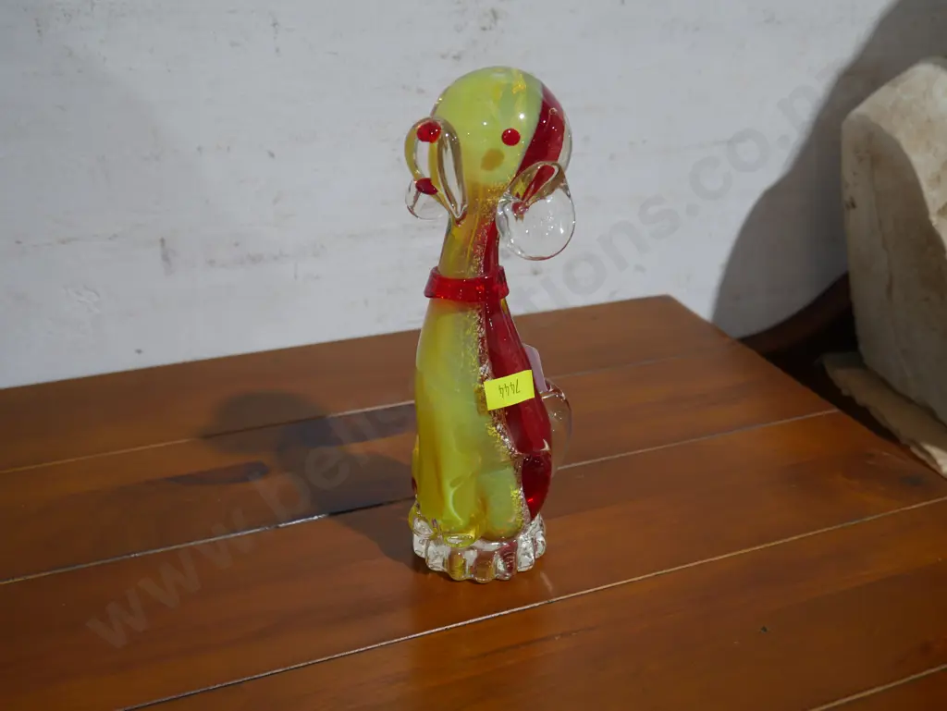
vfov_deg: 37.8
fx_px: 1040
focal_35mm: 38
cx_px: 474
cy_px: 356
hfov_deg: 49.0
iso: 320
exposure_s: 1/60
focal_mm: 19
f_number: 4.1
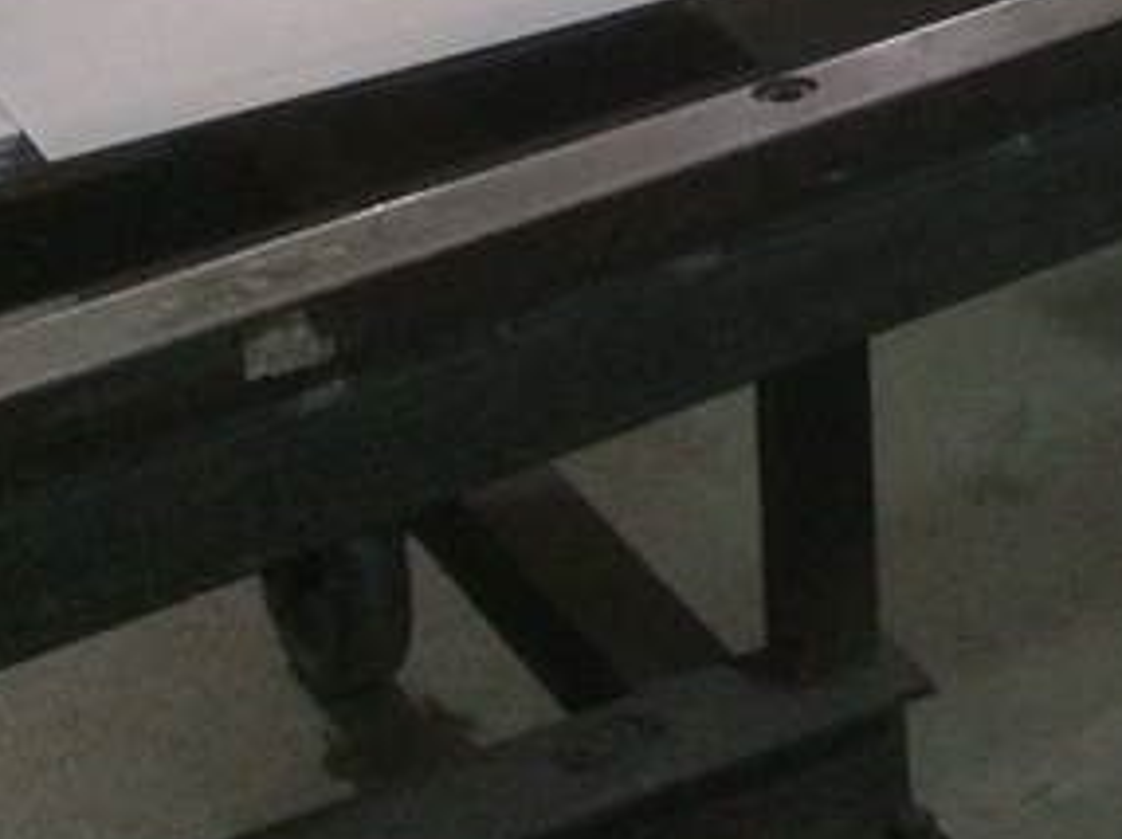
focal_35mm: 130
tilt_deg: -14.6
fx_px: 4210
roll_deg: -1.1
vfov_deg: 10.7
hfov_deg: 13.0
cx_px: 2307
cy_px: -686
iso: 250
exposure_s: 1/20
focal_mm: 4.15
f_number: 2.2
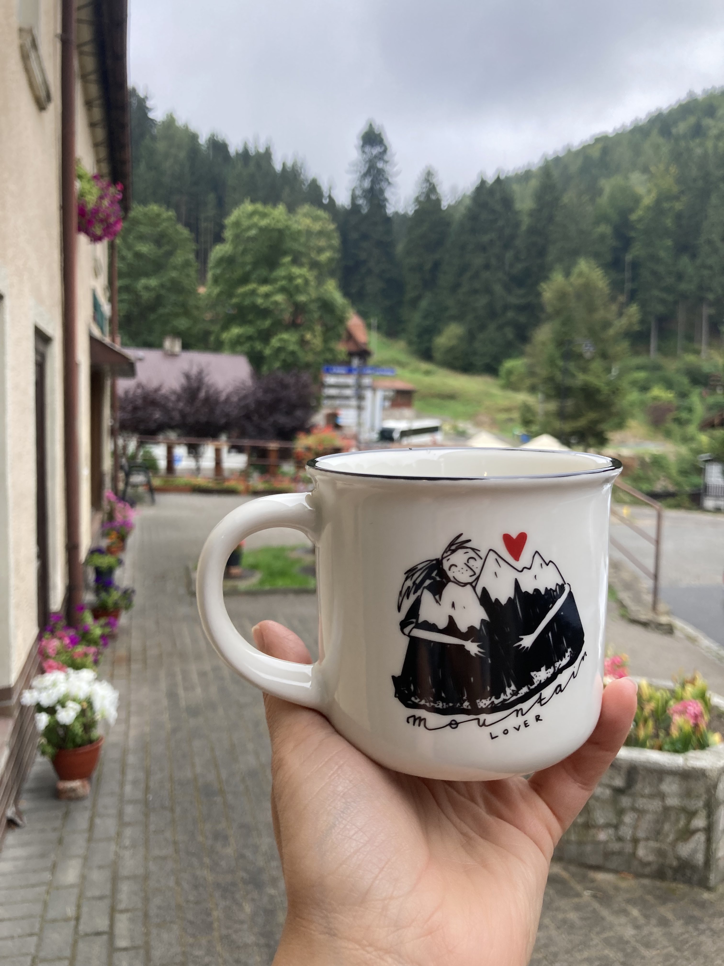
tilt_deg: -3.9
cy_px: 483
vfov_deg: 63.4
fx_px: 781
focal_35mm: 28
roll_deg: -1.2
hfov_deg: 49.7
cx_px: 362
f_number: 1.8
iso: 64
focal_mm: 3.99
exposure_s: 1/121
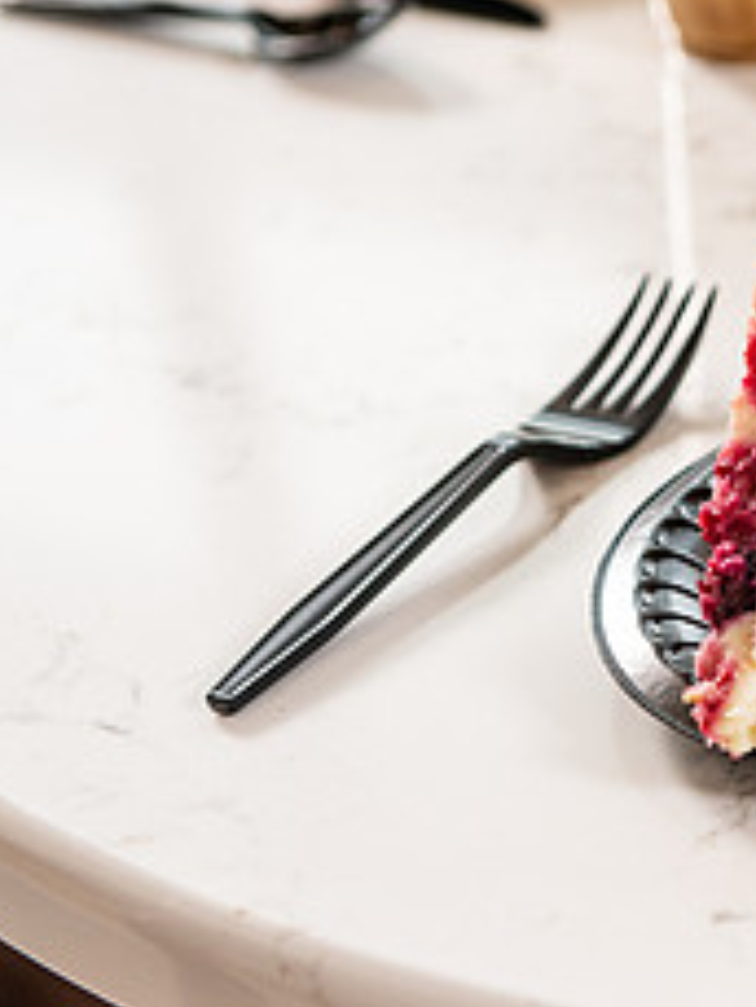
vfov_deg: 13.1
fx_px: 4393
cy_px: 416
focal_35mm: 151
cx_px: 901
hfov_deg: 9.7
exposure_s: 1/200
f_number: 4
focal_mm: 62
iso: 640
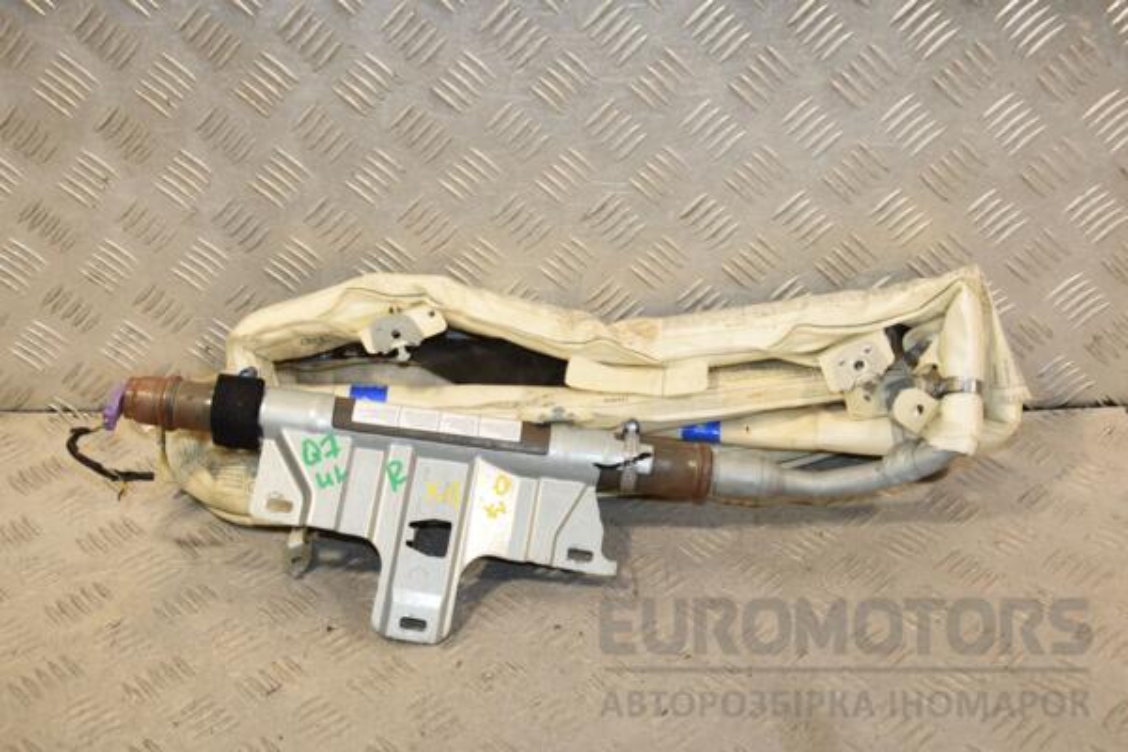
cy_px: 376
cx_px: 564
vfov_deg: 28.1
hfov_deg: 41.1
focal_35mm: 48
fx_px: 1504
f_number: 9
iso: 800
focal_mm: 32
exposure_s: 1/200
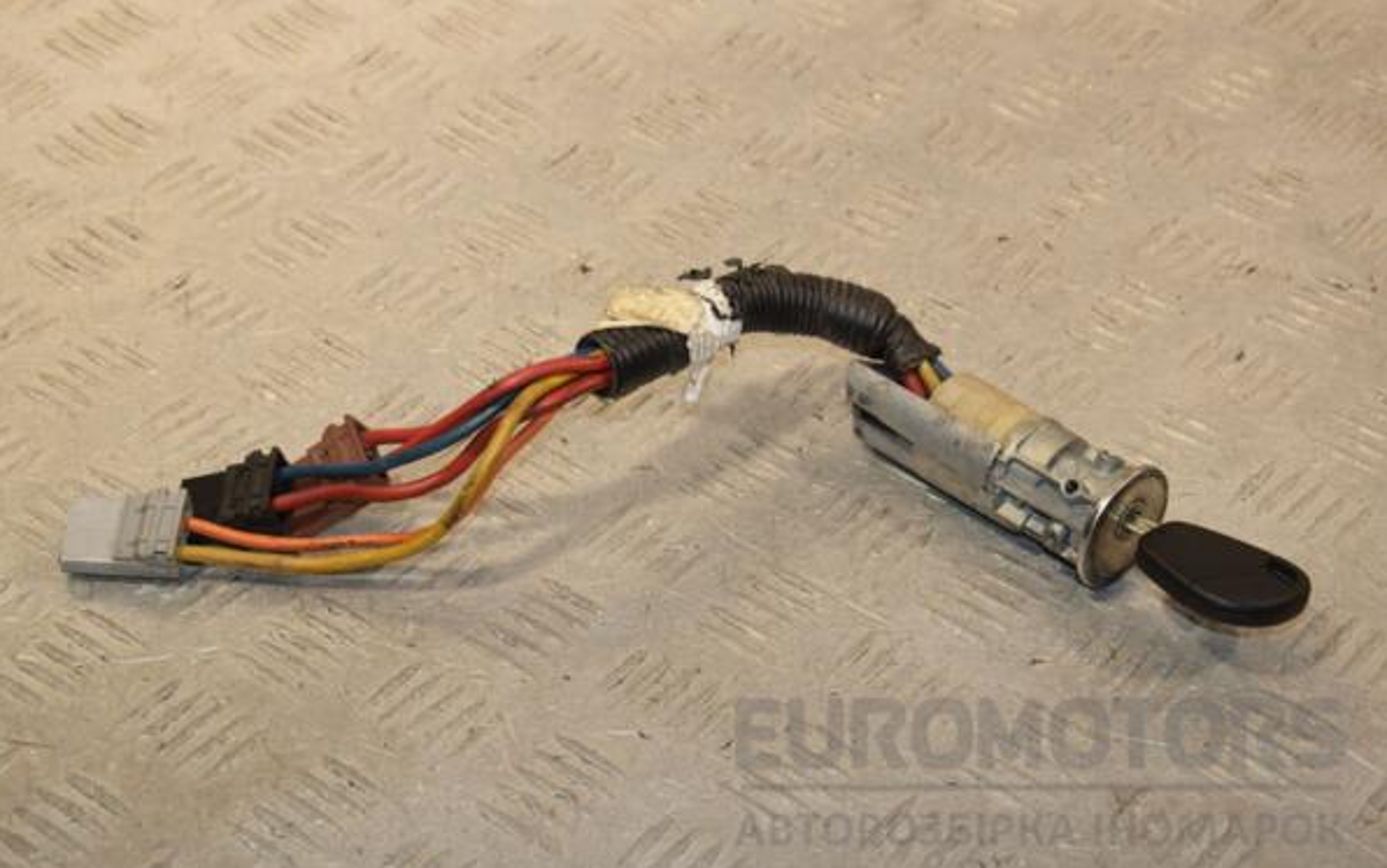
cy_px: 424
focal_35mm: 80
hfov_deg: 25.8
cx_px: 691
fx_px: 3025
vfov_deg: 16.3
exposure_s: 1/200
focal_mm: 52
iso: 800
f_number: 8
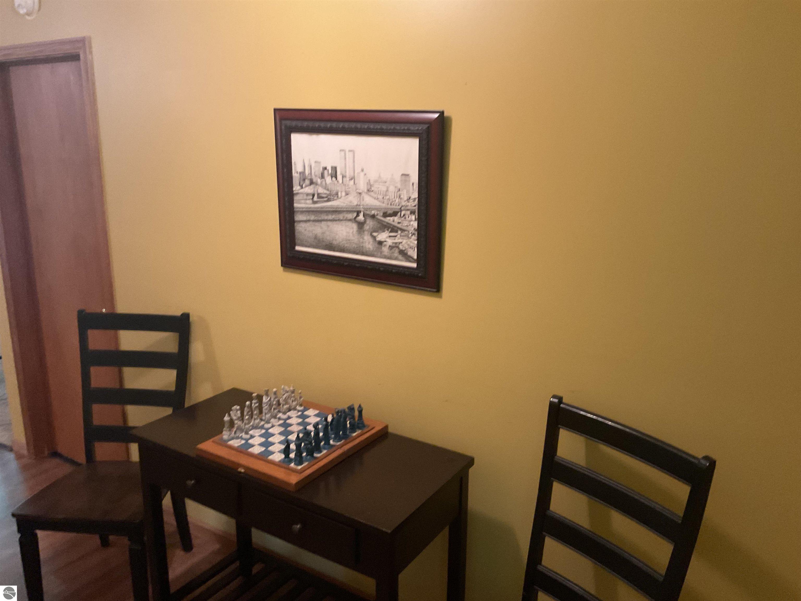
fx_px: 671
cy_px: 300
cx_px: 400
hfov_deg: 61.7
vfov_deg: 48.2
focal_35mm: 29
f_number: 1.8
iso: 250
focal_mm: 3
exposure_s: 1/30
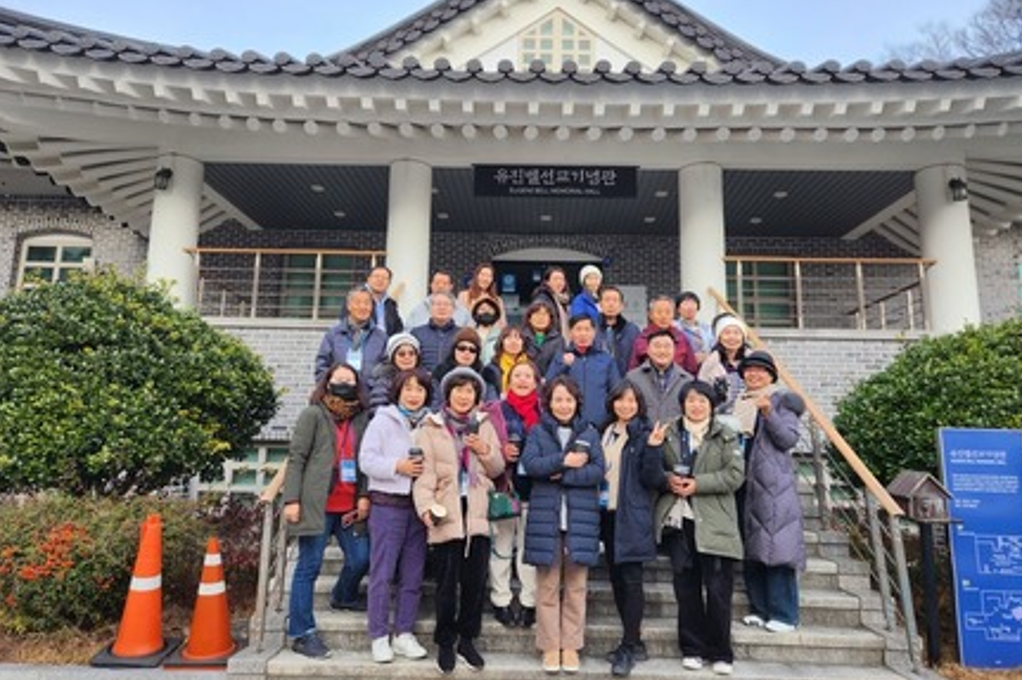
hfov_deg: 71.5
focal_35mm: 25
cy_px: 317
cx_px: 510
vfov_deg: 51.2
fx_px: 709
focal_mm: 5.4
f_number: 1.8
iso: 20
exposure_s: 1/273
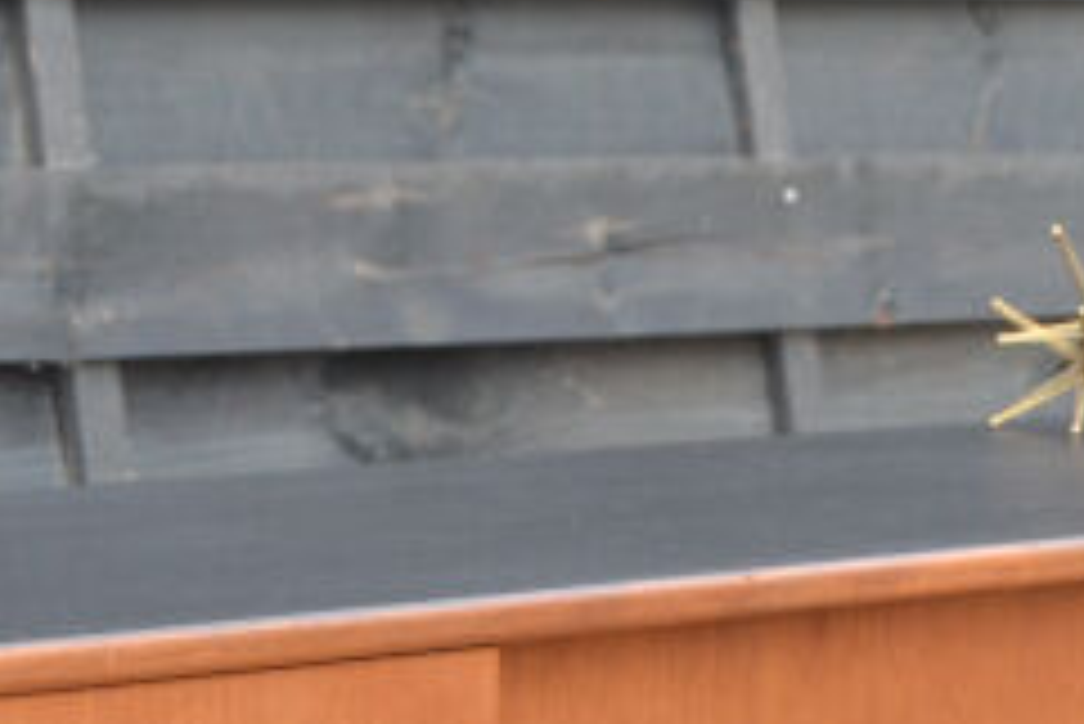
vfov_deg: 5.5
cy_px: 630
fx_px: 7588
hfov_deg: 8.1
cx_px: 76
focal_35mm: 252
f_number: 5.6
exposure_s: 1/125
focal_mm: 45
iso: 250
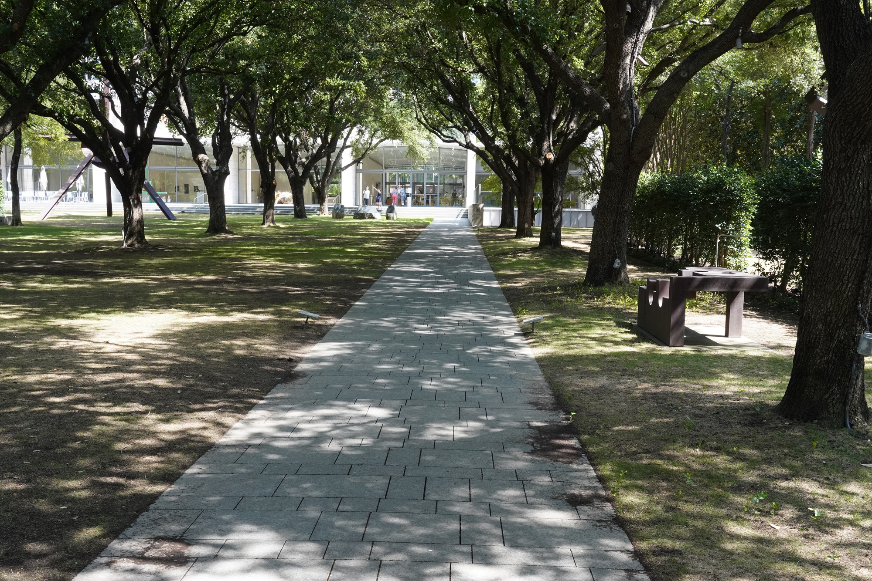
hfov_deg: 61.9
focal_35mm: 30
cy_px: 290
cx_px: 436
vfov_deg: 43.6
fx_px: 727
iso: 1250
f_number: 14
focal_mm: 30
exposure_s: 1/100
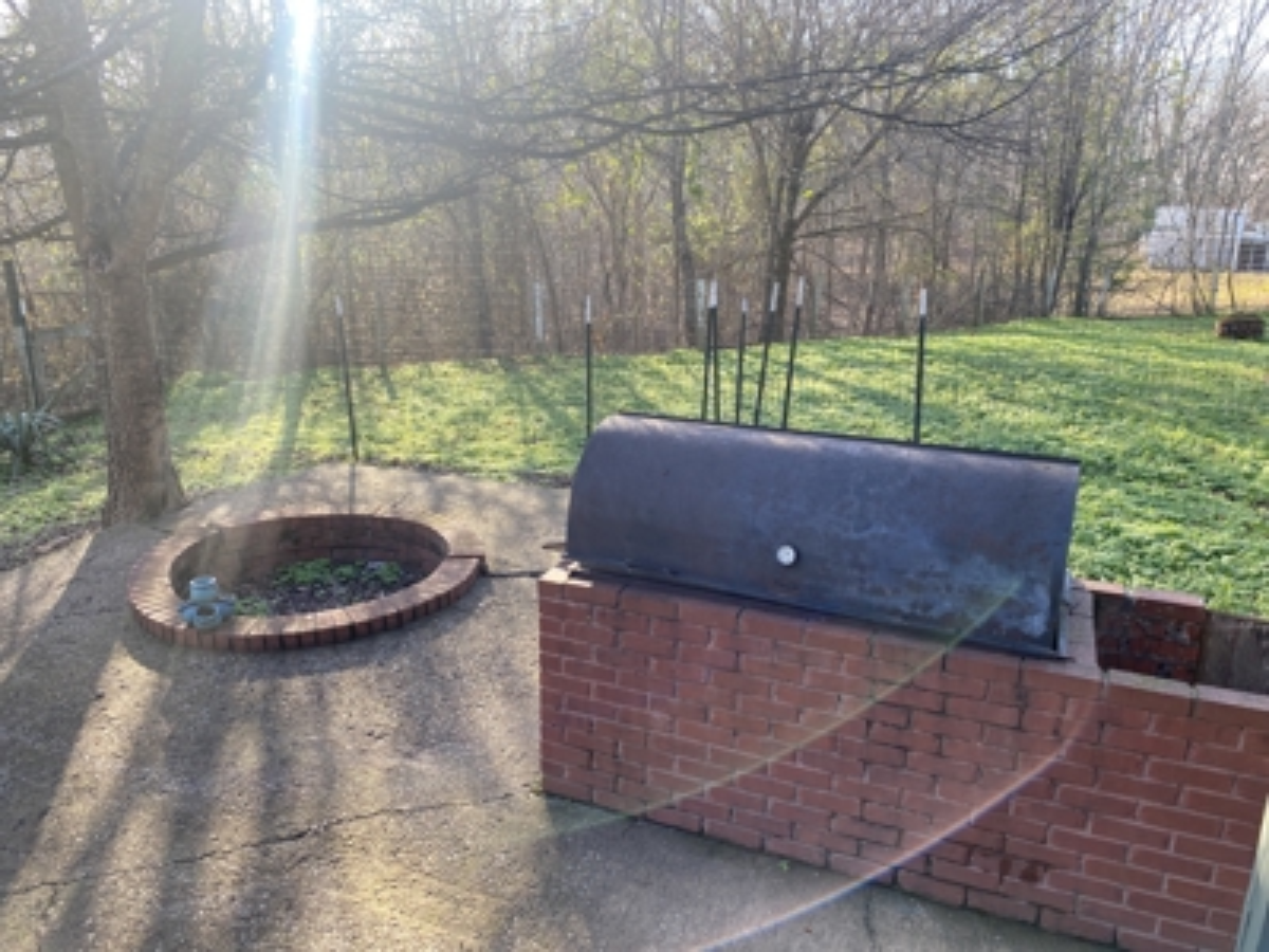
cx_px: 634
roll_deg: -0.6
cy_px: 476
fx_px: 953
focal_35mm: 26
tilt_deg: -15.8
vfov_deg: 53.1
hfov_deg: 67.3
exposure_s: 1/146
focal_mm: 4.25
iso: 32
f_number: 1.8
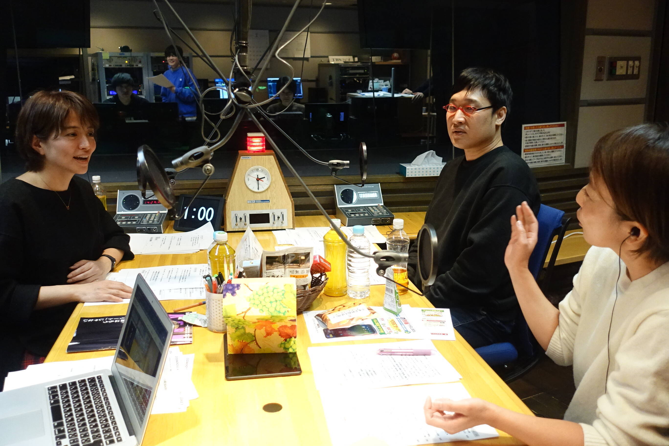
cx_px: 334
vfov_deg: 37.9
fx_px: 650
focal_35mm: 35
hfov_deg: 54.4
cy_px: 223
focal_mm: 12.99
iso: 2500
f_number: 2.8
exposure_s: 1/250
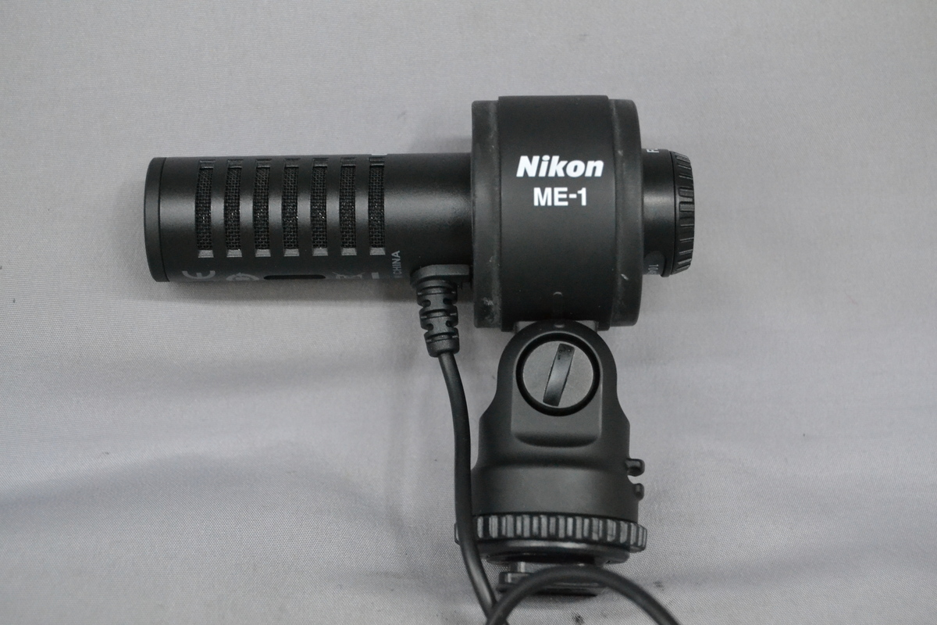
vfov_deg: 18.9
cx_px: 468
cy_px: 312
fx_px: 1874
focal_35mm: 72
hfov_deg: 28.1
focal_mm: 48
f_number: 8
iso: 3200
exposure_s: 1/125
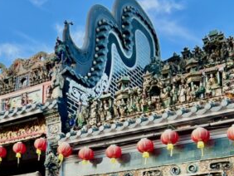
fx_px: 399
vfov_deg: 23.6
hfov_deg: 32.0
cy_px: 185
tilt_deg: +12.8
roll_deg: -1.9
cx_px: 56
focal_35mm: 59
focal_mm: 5.7
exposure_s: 1/452
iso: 50
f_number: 1.5
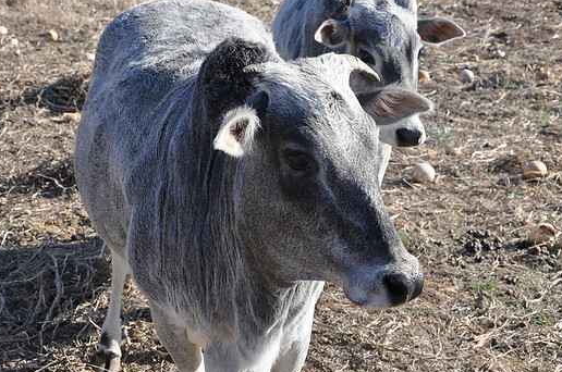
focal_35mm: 81
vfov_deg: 16.8
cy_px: 169
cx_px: 300
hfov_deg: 25.1
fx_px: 1262
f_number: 10
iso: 200
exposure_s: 1/100
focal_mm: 48
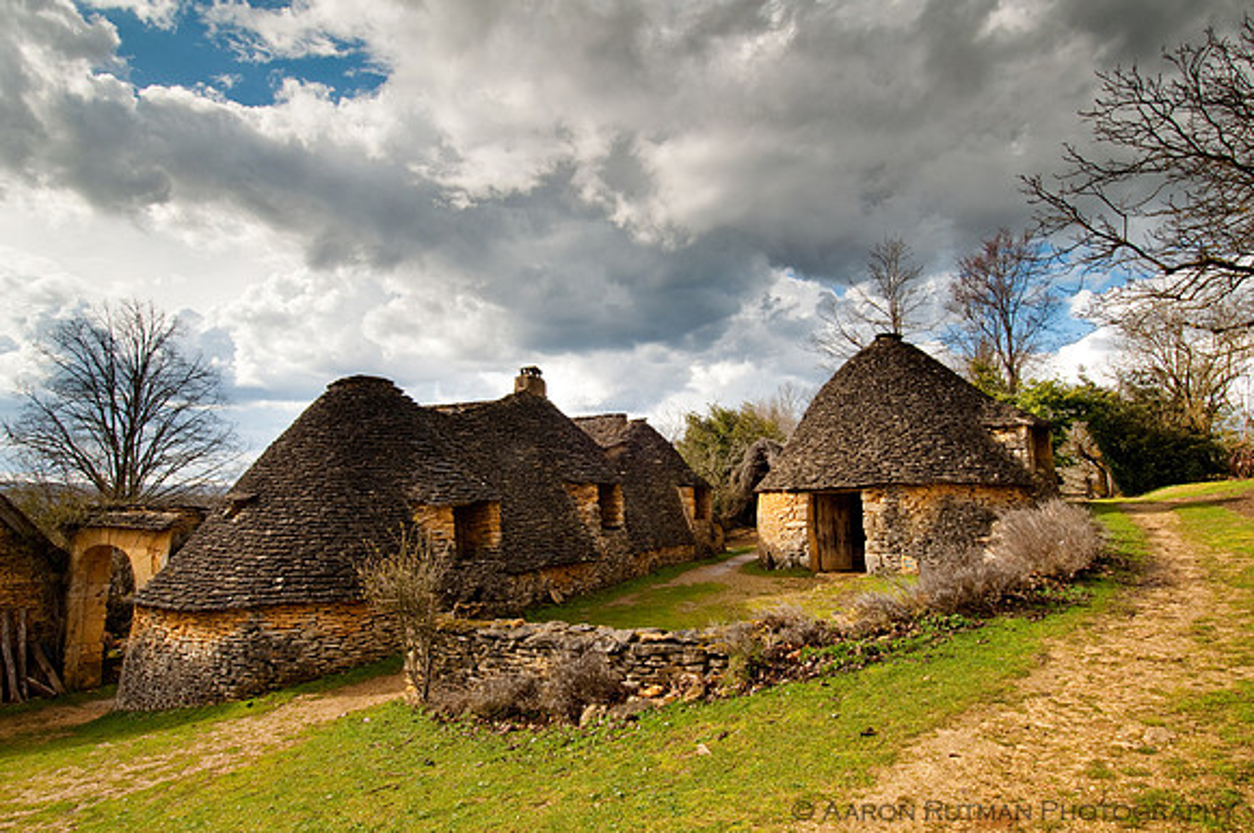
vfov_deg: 67.2
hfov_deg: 90.1
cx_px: 627
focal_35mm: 18
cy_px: 416
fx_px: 626
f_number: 13
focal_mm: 12
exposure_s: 1/60
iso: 200
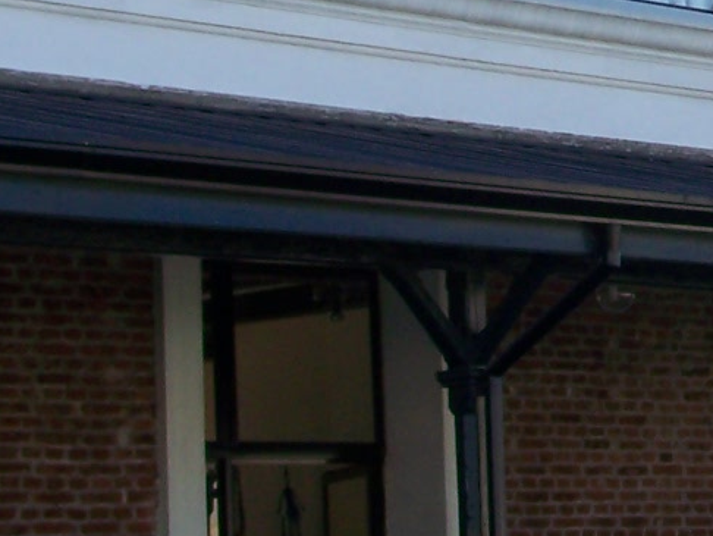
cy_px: -70
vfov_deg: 9.2
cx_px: 936
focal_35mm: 160
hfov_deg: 12.0
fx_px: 3297
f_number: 4
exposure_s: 1/250
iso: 64
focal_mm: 6.3
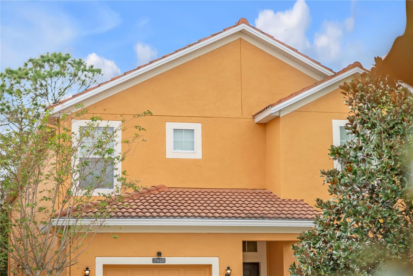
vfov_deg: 16.1
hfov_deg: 23.9
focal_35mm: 85
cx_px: 206
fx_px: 975
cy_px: 138
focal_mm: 85
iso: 320
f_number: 1.8
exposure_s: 1/250
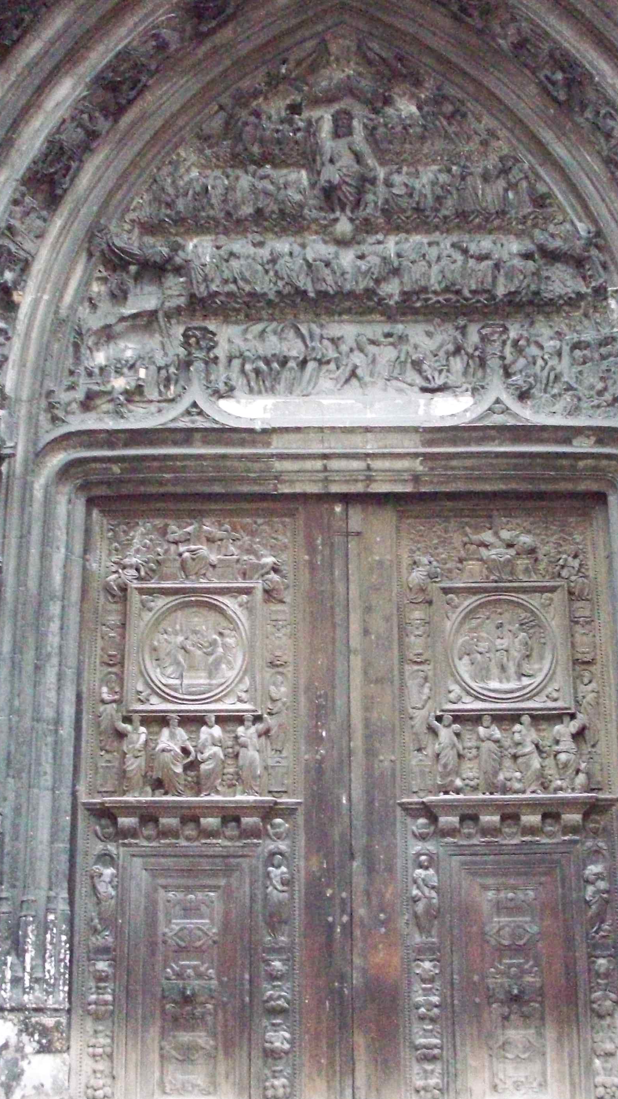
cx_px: 357
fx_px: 1282
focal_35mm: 44
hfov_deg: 27.1
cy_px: 586
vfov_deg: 46.4
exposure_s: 1/45.7
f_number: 2.8
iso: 1250
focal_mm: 6.2
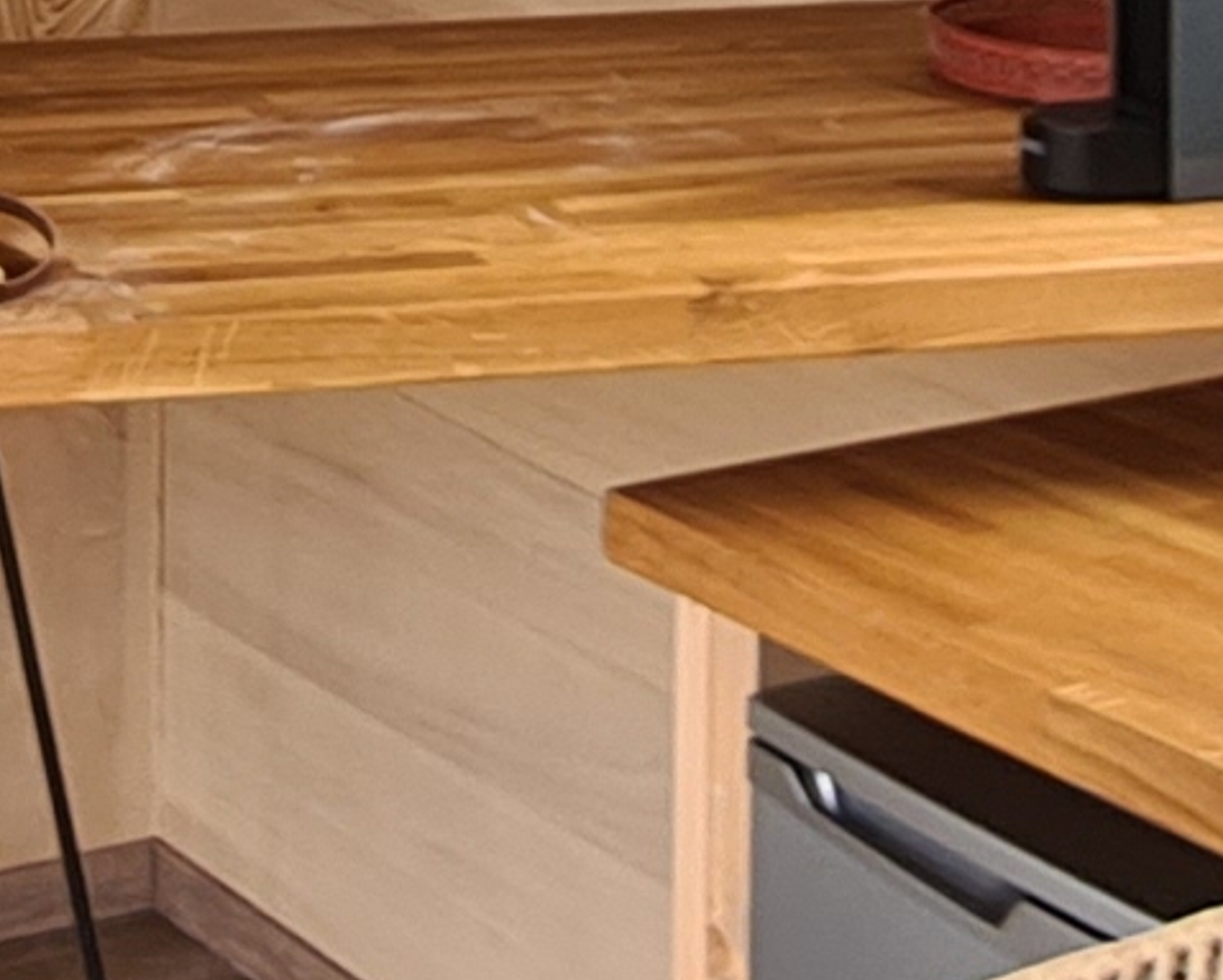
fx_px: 3875
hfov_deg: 17.5
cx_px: -15
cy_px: -701
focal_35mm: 107
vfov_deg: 13.2
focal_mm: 2.2
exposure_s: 1/50
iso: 64
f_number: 2.2
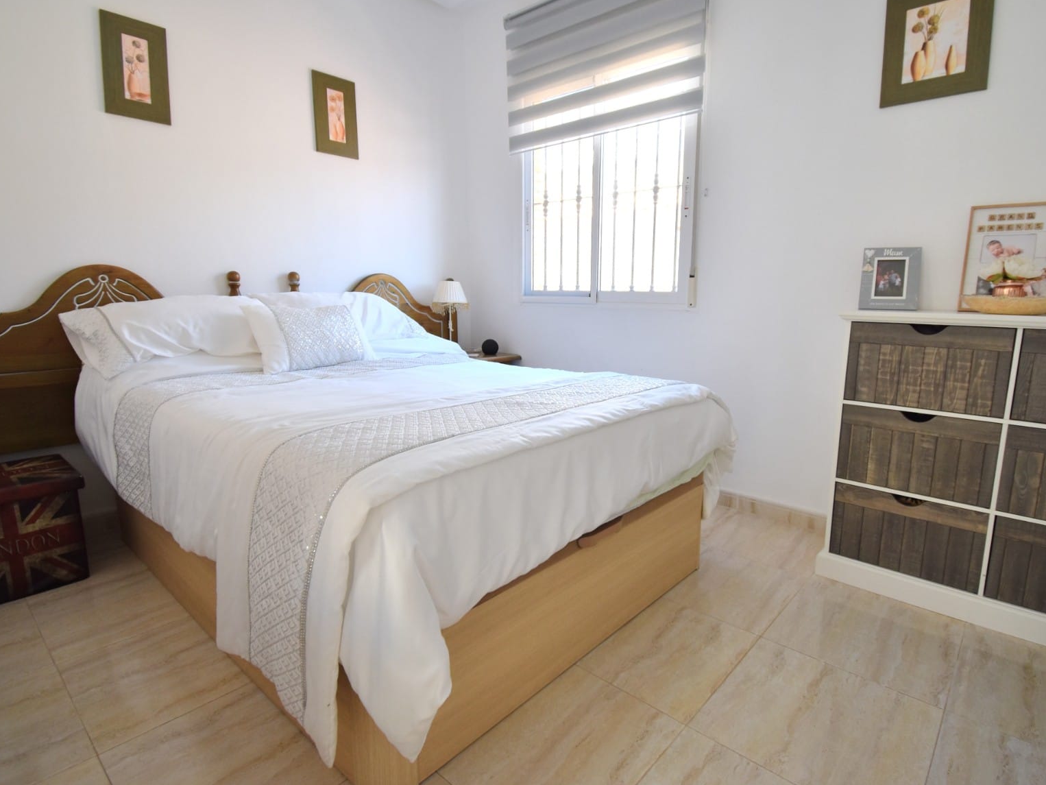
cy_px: 396
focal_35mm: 17
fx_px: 514
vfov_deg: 74.7
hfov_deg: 90.9
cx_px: 556
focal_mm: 10
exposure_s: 1/100
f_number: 5
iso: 400
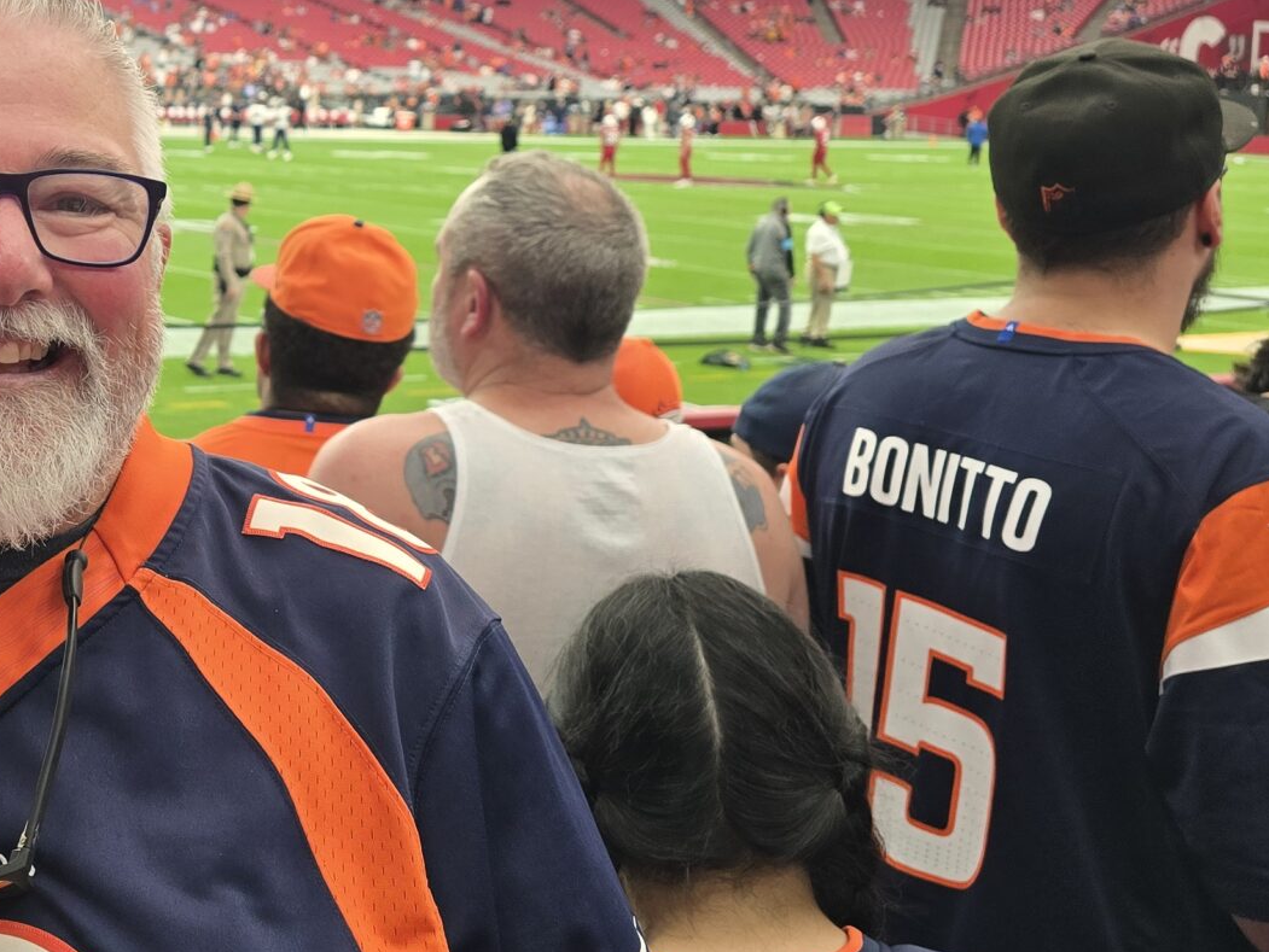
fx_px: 2054
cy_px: 134
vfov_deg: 25.5
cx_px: -231
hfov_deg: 29.7
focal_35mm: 56
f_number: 1.7
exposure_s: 1/180
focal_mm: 6.3
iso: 64
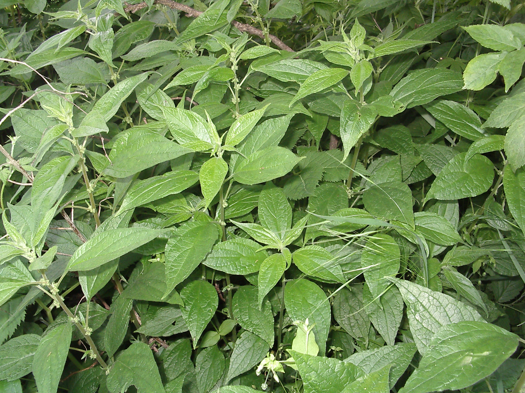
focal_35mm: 38
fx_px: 576
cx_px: 262
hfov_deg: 49.0
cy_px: 196
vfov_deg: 37.7
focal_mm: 5.8
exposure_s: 1/60
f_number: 4.8
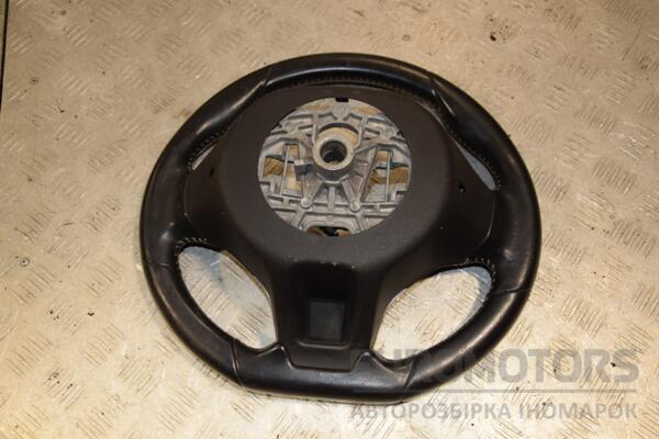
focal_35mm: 36
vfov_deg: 36.9
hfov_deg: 53.1
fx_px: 659
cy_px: 220
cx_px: 330
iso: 800
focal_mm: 24
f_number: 5
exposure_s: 1/200
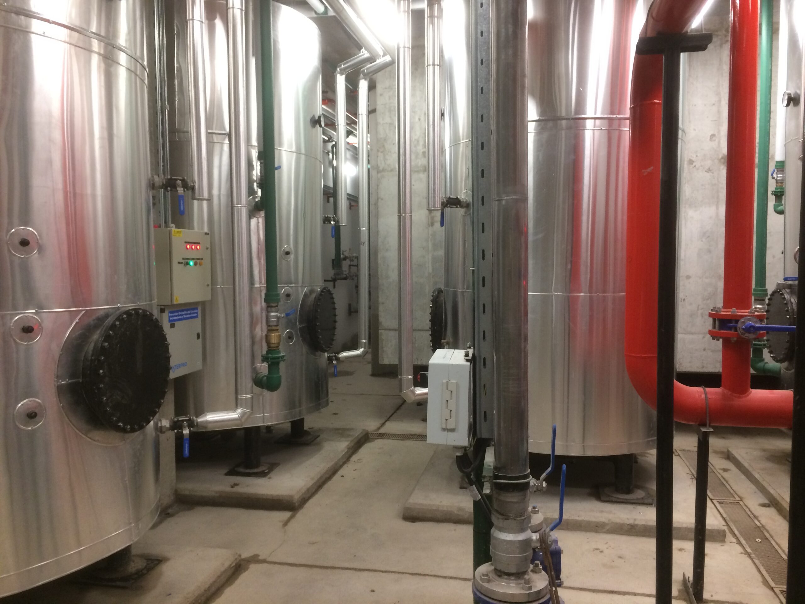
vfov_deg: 48.2
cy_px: 302
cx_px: 402
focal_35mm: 29
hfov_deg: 61.7
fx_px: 674
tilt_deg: -5.2
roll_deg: +0.1
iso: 160
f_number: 2.2
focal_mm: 4.15
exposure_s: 1/33
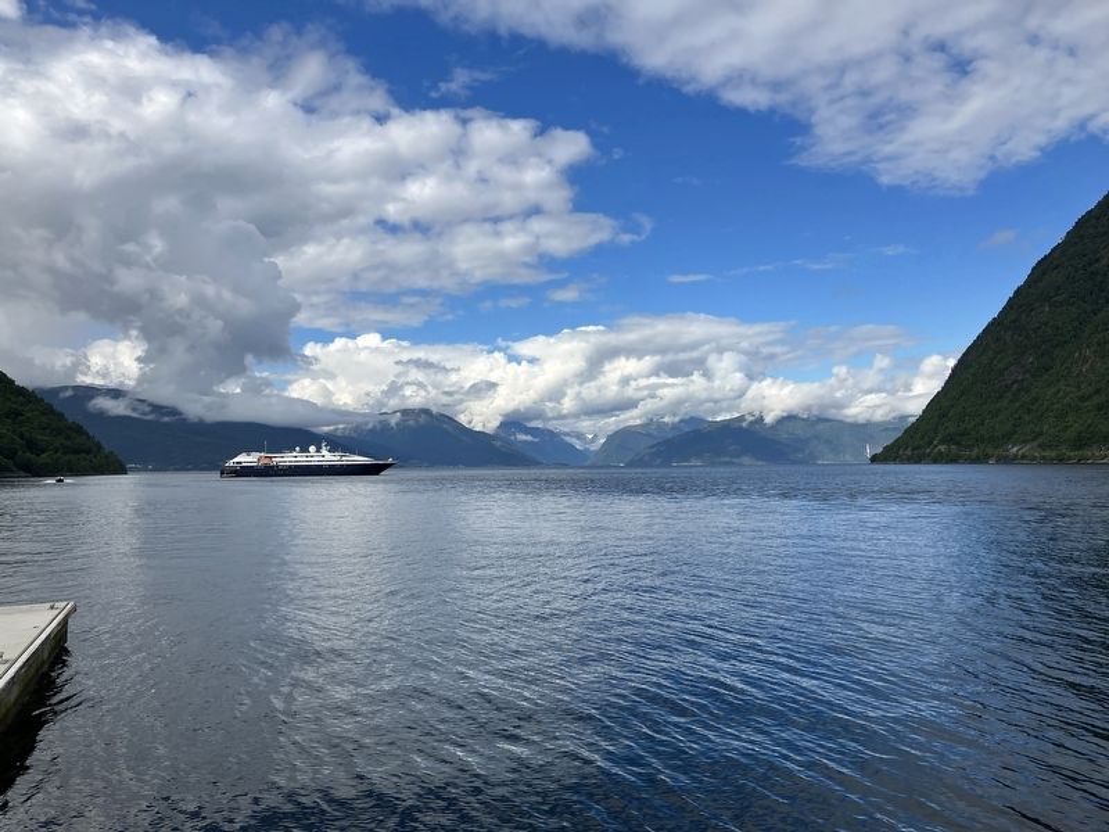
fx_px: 897
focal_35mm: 28
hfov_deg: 63.4
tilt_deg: +4.8
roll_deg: +0.1
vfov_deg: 49.7
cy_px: 416
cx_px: 554
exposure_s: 1/2667
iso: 32
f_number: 1.8
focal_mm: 3.99
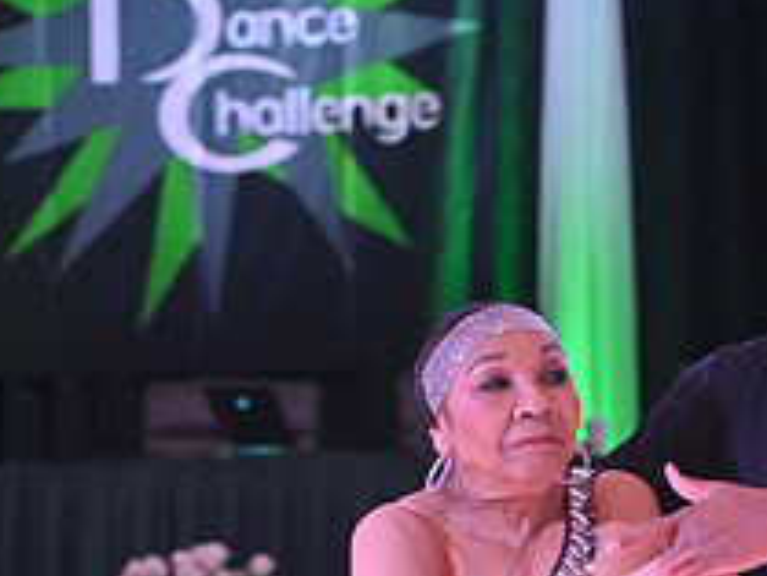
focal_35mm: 293
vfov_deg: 5.0
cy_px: 994
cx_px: 684
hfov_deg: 6.7
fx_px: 6496
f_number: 5.6
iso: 5000
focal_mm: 110
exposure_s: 1/400
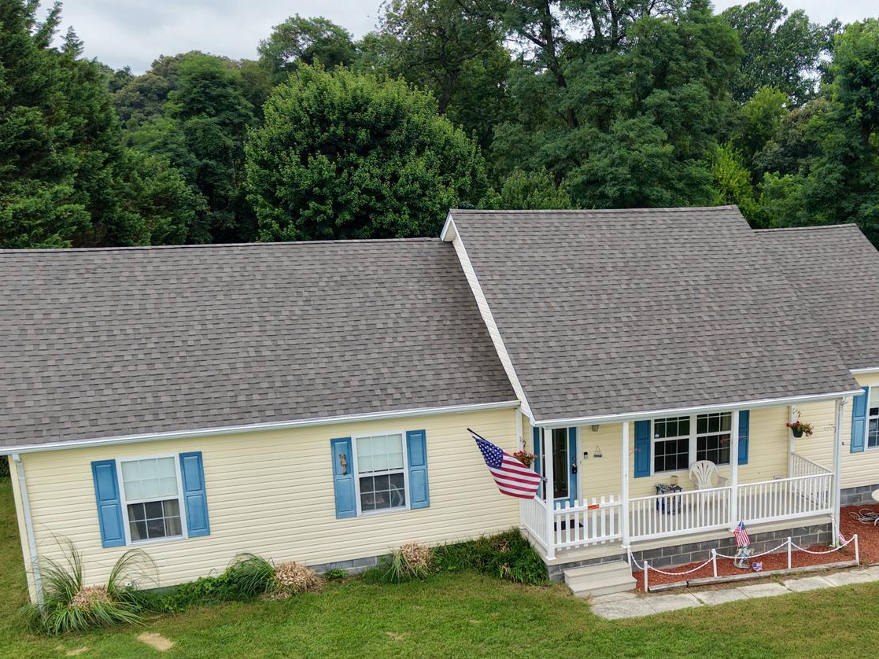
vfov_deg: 32.6
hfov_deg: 41.8
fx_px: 1117
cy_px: 440
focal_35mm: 44
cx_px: 644
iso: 100
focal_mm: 8.67
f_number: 1.8
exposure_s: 1/500
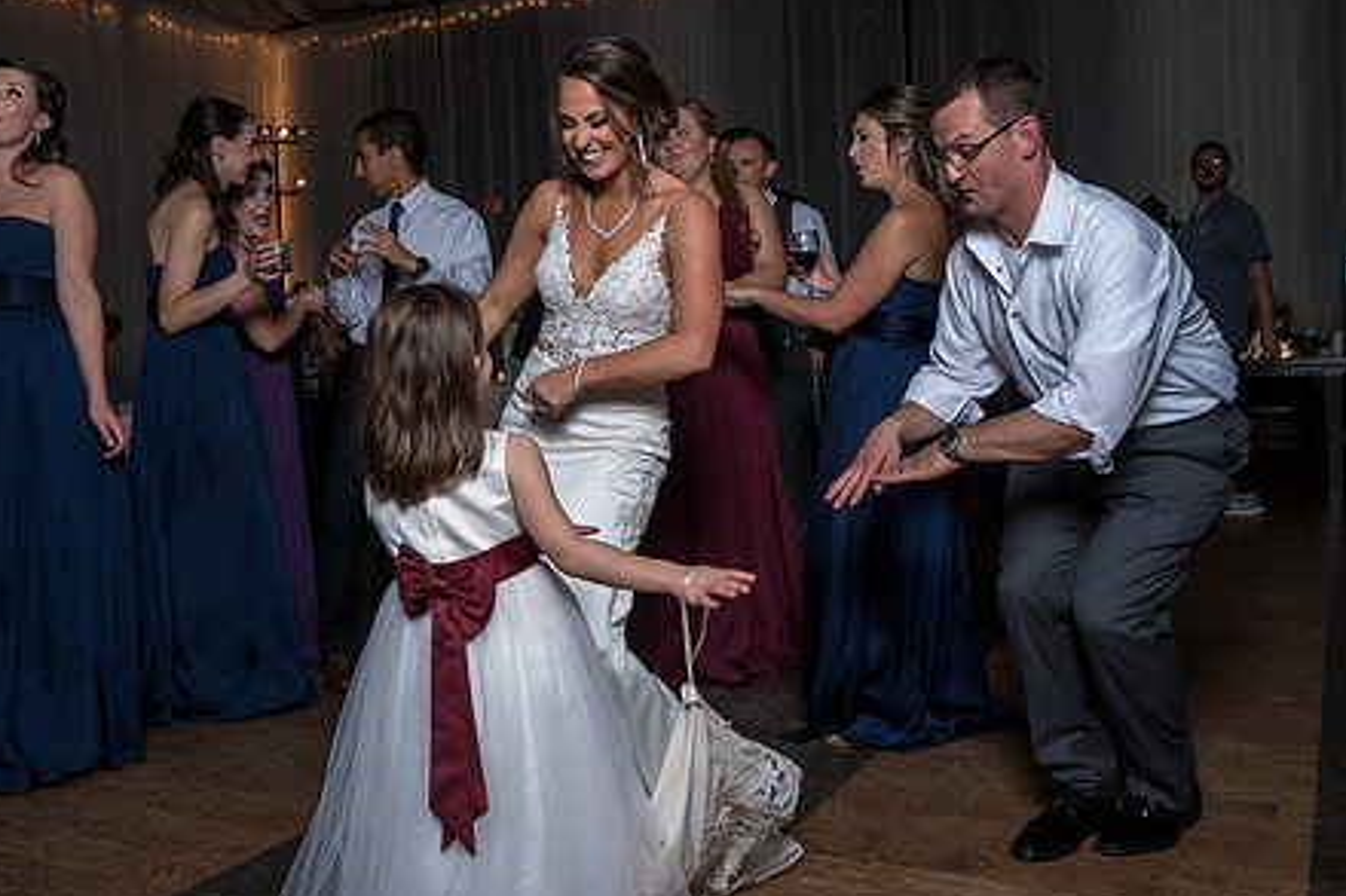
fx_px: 1345
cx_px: 645
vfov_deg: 36.8
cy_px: 390
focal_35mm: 36
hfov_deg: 53.1
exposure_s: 1/200
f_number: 5.6
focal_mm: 22
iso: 2000
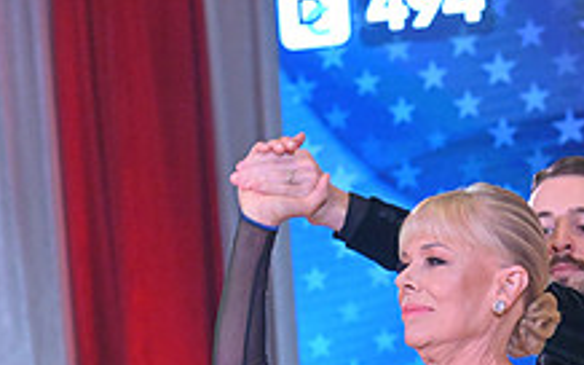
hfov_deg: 8.4
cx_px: 484
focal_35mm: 250
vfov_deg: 5.1
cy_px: 746
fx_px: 3977
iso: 6400
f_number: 7.1
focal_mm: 92
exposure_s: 1/400
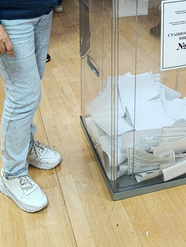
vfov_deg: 30.9
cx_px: 100
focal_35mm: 56
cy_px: -18
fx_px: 400
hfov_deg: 26.2
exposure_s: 1/100
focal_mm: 6.11
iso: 907
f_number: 1.65
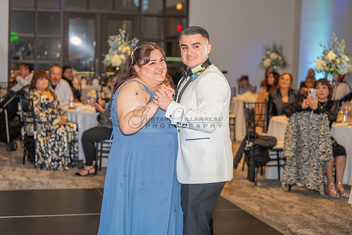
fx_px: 685
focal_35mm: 70
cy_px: 118
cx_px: 176
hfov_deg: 28.8
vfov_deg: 19.5
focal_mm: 70
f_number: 2.8
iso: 1000
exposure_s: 1/125
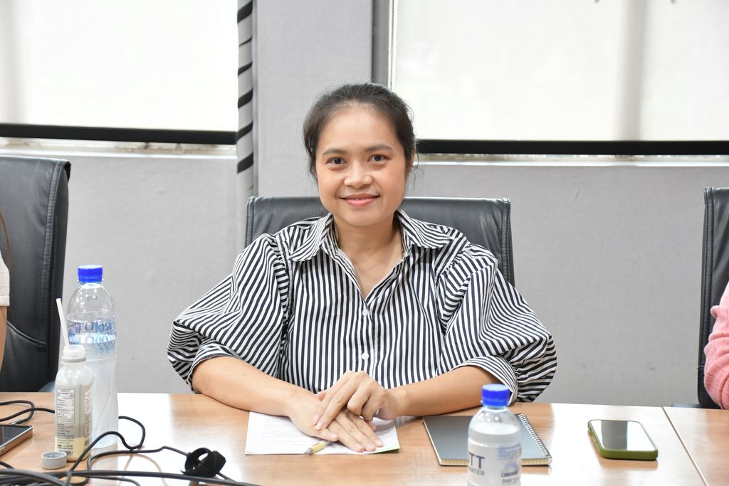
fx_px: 1519
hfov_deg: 27.0
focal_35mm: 75
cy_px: 243
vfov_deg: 18.2
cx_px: 364
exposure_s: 1/125
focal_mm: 50
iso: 2800
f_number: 4.8
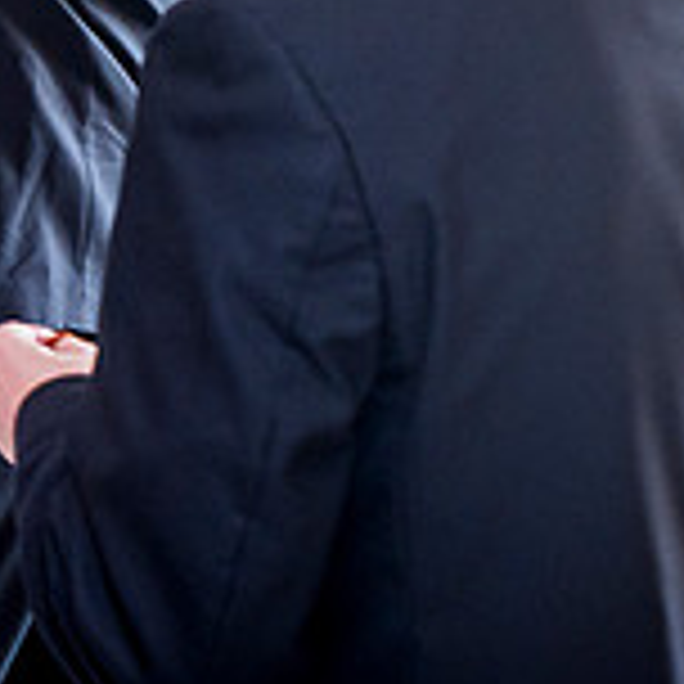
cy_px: -116
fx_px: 2571
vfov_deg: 14.7
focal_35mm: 115
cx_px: -488
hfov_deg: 13.8
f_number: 5.6
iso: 1250
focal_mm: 28
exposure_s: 1/80
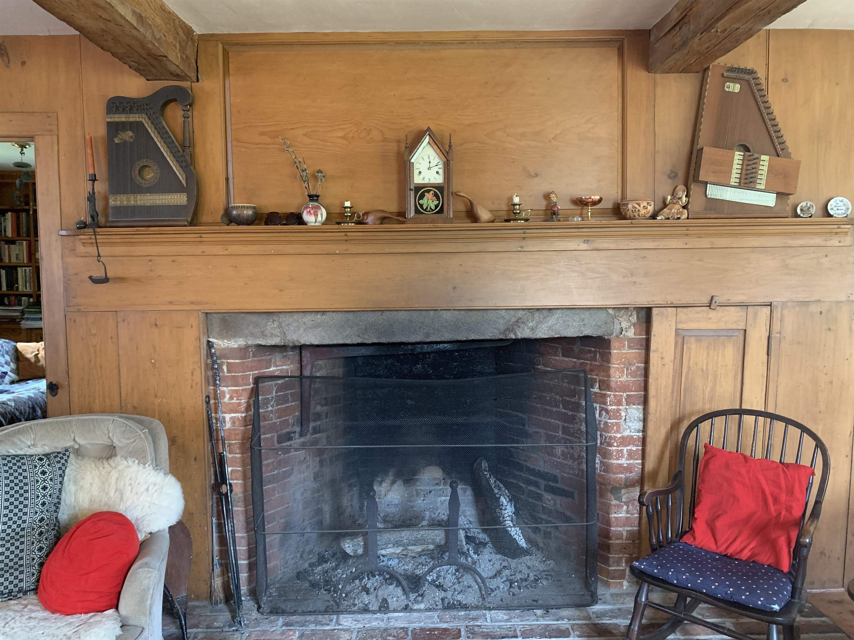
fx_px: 641
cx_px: 427
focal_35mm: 26
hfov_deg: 67.3
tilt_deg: -4.0
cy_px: 320
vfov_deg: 53.1
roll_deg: -1.3
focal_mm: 4.25
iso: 500
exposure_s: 1/30
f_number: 1.8
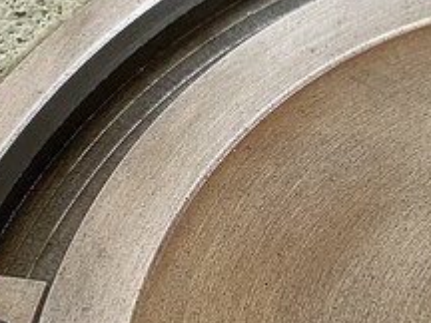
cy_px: 217
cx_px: 579
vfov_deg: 19.1
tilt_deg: -62.6
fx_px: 959
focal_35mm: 77
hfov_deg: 22.4
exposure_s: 1/60
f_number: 1.8
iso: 250
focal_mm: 4.25
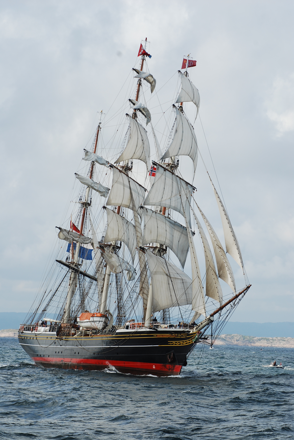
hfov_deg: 9.2
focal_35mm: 150
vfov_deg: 13.7
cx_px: 147
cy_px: 220
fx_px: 1832
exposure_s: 1/250
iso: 160
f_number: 10
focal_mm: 100
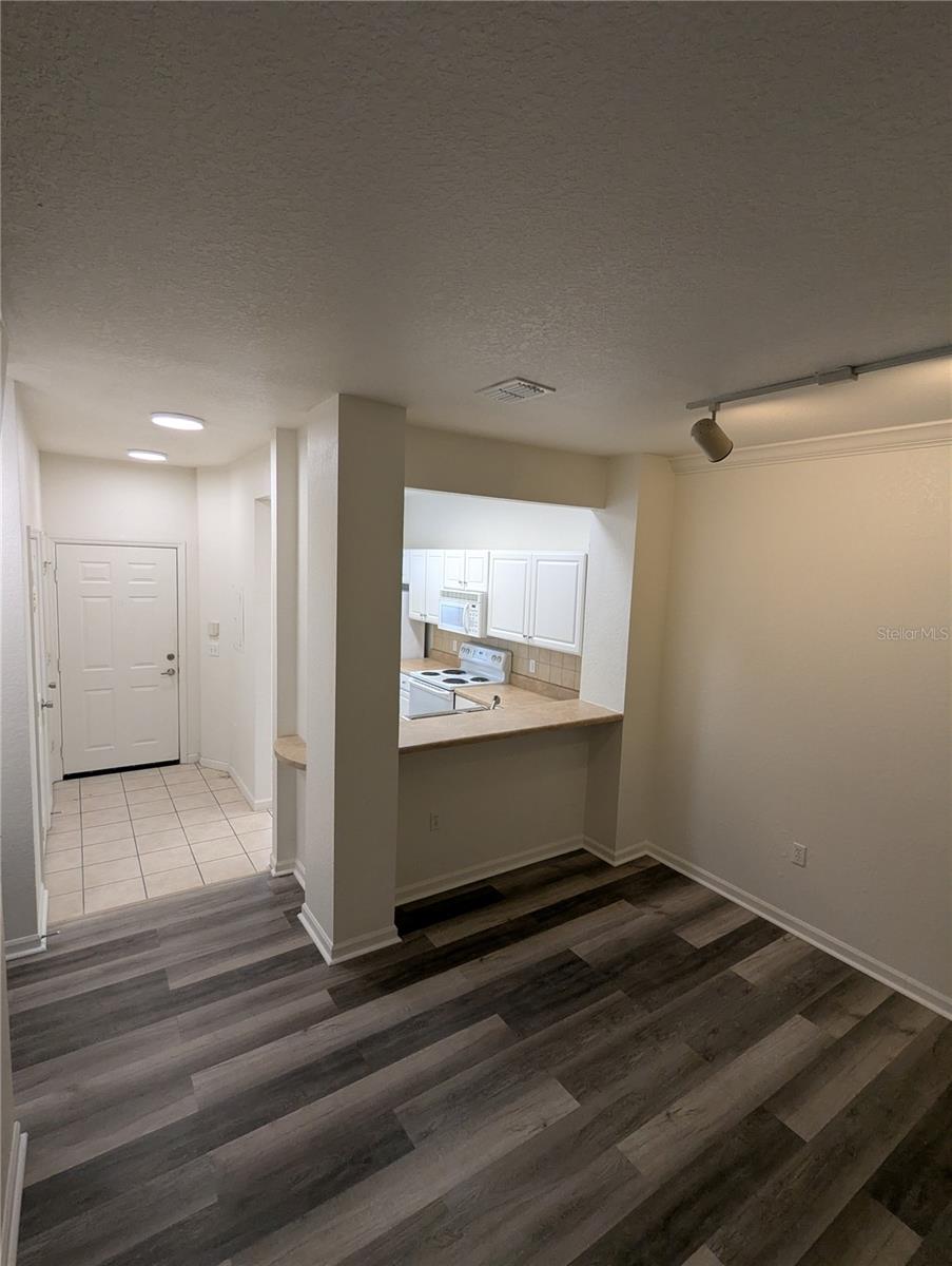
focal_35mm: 16
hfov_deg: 78.2
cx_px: 476
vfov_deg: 94.4
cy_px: 633
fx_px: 585
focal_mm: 2.35
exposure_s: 1/120
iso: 214
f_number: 2.2
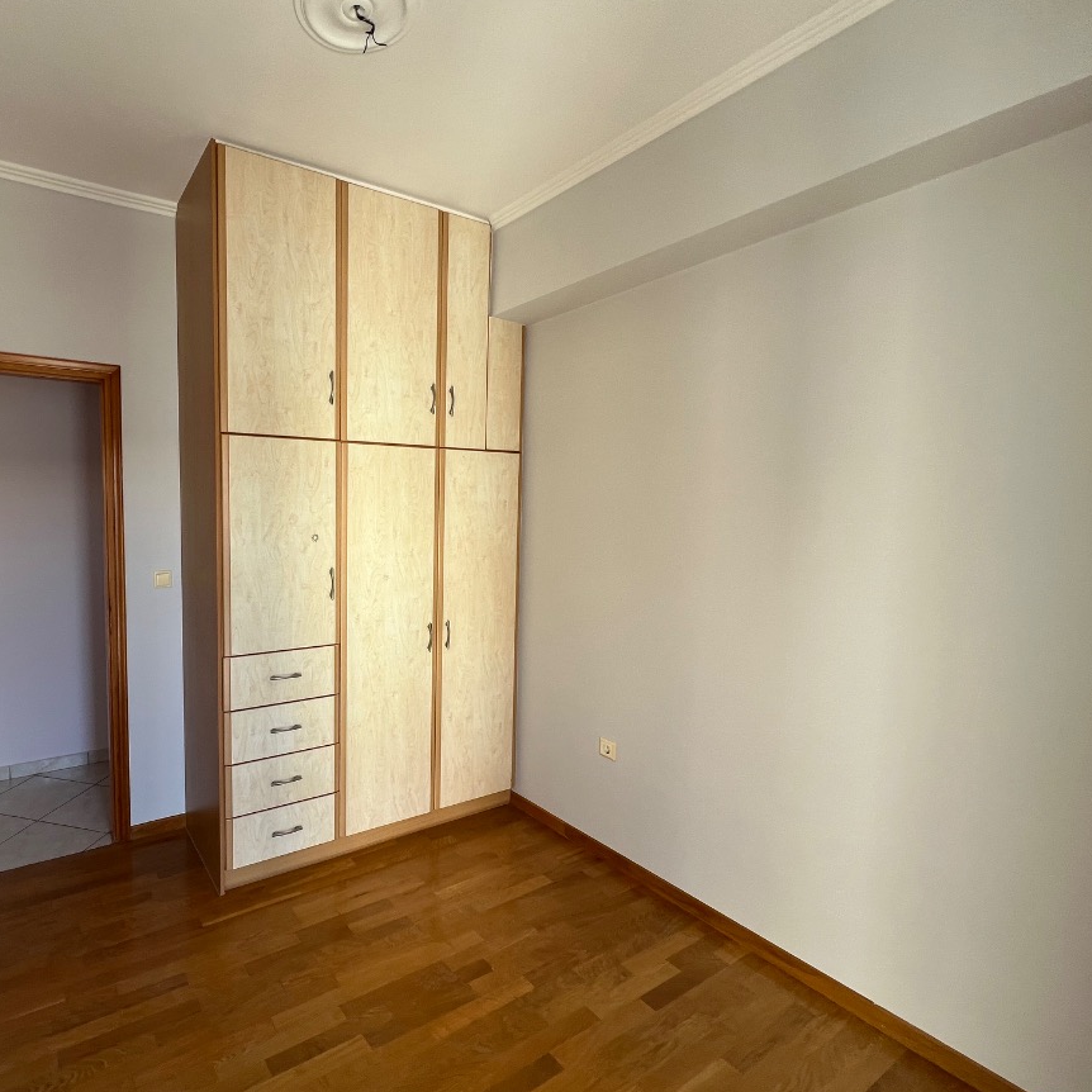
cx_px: 370
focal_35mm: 16
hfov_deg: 84.6
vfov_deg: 87.4
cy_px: 557
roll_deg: +0.0
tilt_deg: -3.2
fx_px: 571
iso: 40
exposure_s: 1/99
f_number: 1.8
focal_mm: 1.57
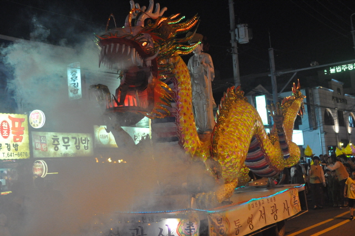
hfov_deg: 37.9
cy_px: 118
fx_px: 517
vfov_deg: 25.7
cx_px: 178
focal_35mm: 52
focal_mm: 35
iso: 3200
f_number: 3.2
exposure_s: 1/250
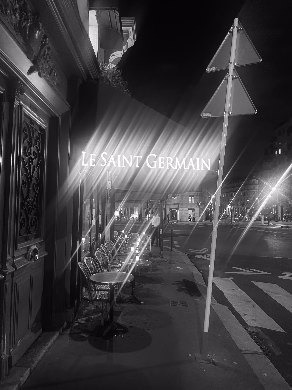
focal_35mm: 26
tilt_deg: +4.7
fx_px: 292
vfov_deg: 67.3
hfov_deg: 53.1
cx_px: 146
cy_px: 195
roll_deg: -0.2
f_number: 1.6
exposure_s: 1/33
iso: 500
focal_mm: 5.1
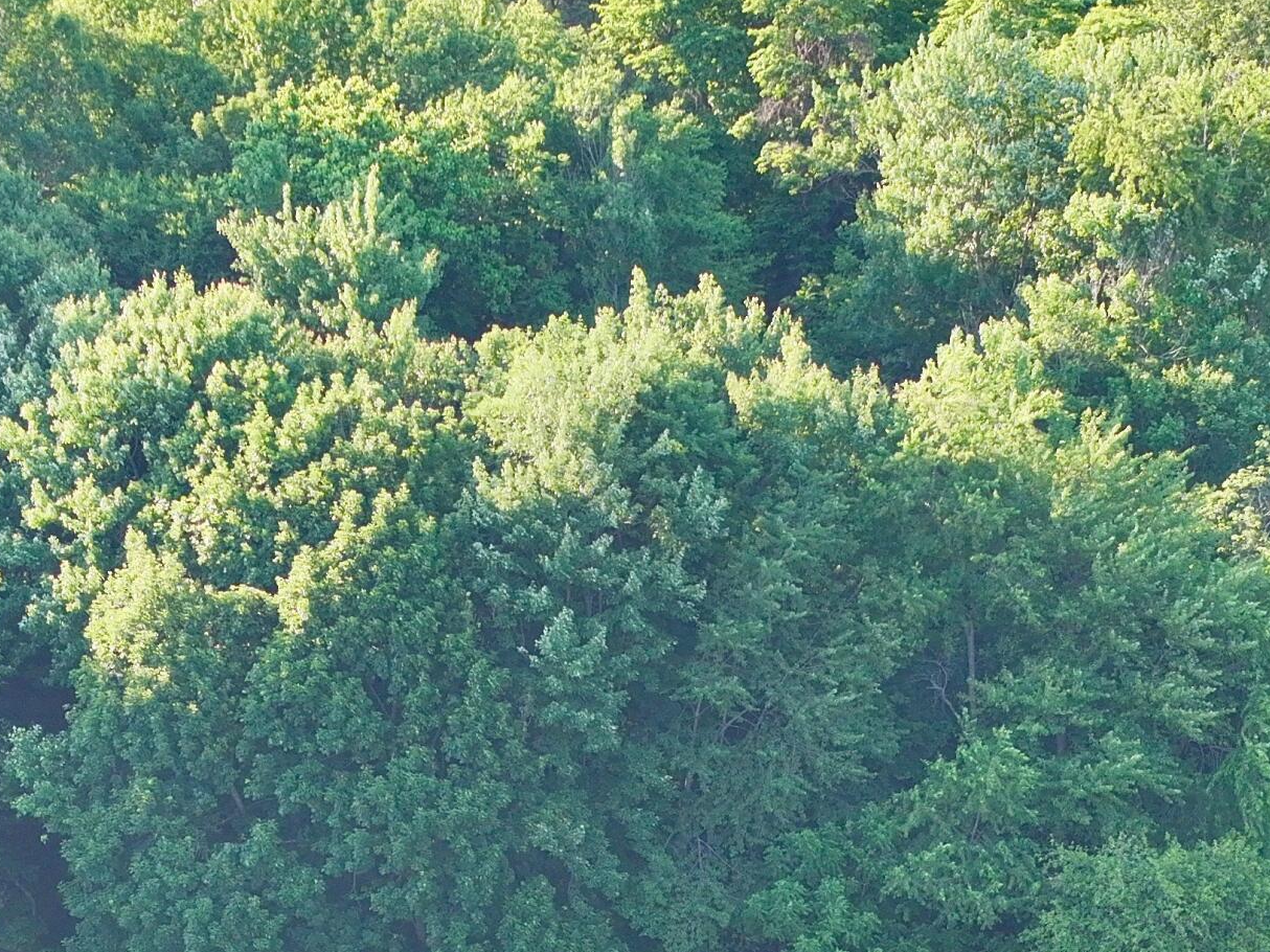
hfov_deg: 11.4
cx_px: 457
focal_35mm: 173
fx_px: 6346
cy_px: 906
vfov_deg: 8.5
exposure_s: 1/240
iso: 130
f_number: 2.8
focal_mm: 19.35
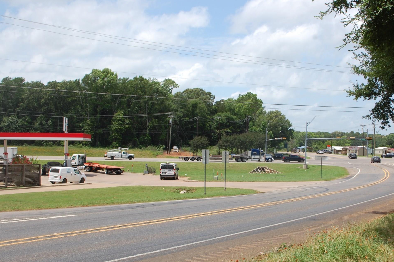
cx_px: 231
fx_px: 525
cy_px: 140
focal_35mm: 48
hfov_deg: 41.0
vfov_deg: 28.0
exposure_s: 1/400
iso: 200
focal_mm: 26
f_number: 10
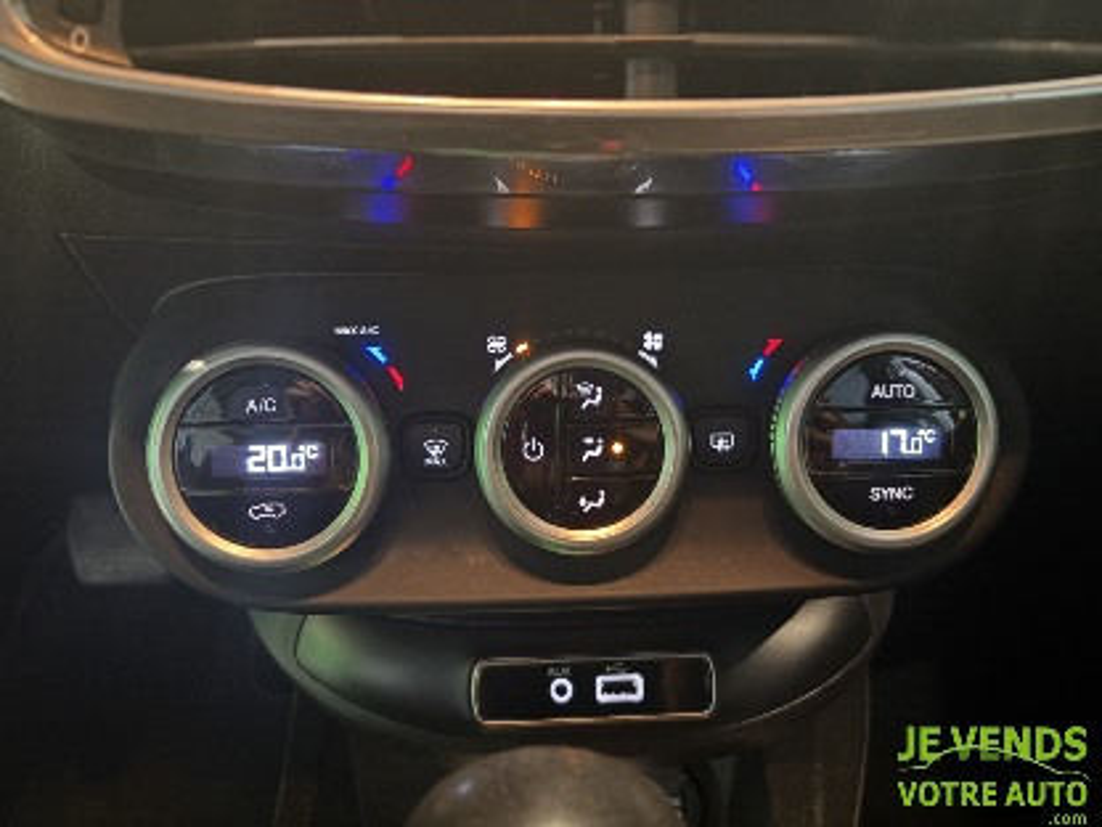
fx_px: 828
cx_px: 551
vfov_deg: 53.1
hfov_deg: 67.3
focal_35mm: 26
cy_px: 414
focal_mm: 5.96
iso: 1000
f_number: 1.6
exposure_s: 1/9
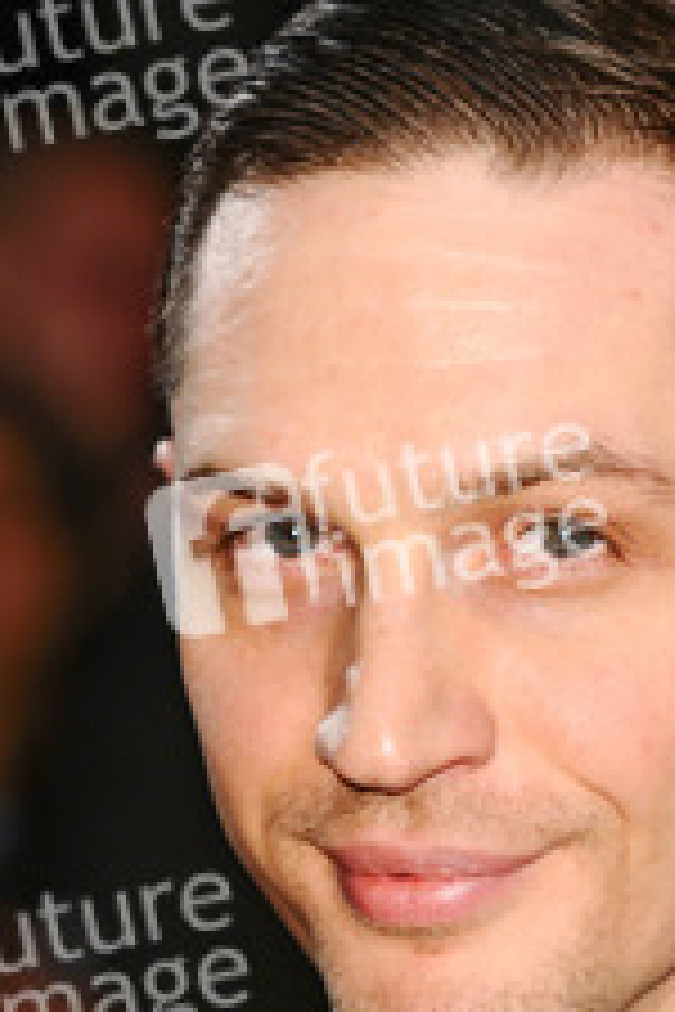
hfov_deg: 5.6
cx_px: 511
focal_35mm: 245
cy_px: 756
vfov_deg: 8.4
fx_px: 6890
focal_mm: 92
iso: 320
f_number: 4.5
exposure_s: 1/200
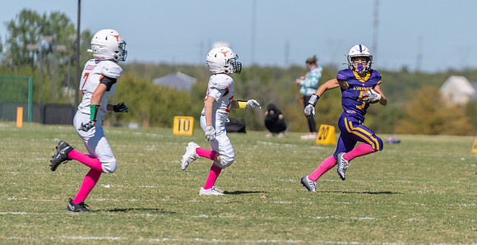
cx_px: 425
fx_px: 4721
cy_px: 139
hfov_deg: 5.8
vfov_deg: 3.0
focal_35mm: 381
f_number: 2.8
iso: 100
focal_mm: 200
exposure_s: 1/3200
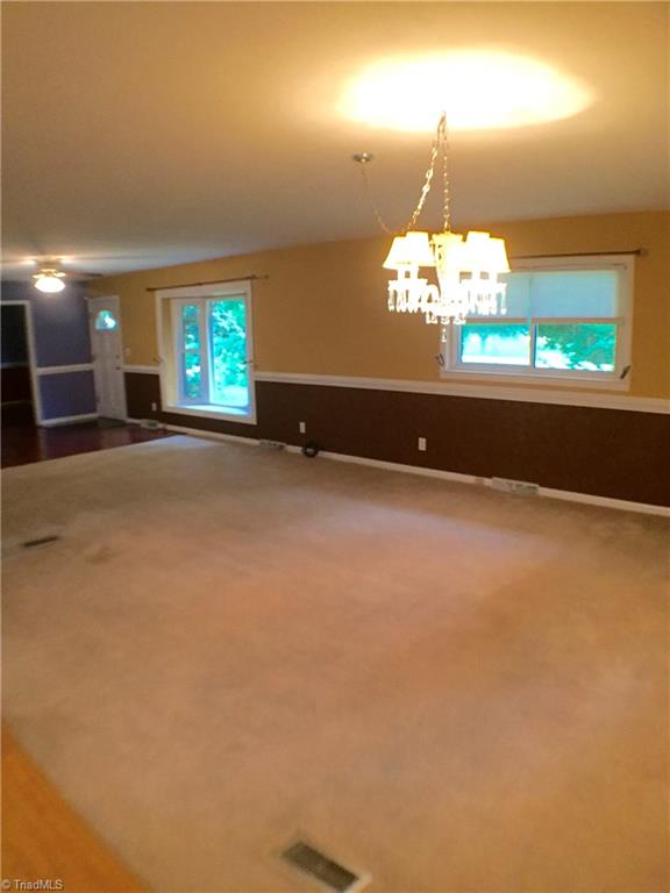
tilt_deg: -12.6
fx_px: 748
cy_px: 446
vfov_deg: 61.7
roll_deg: +1.2
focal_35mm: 29
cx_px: 335
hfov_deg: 48.2
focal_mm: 4.15
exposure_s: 1/30
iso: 250
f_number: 2.2
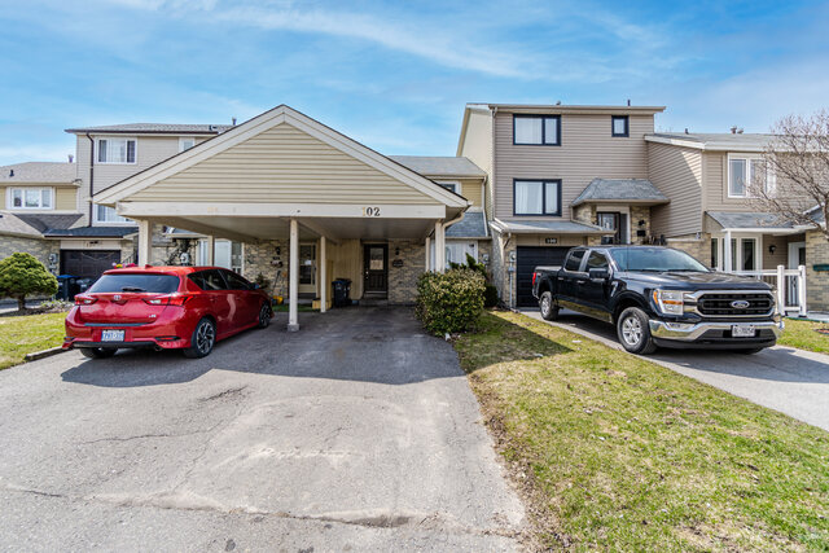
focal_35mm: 15
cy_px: 276
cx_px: 414
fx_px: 345
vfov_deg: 77.4
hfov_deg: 100.4
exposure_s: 1/200
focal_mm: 10
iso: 80
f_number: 7.1
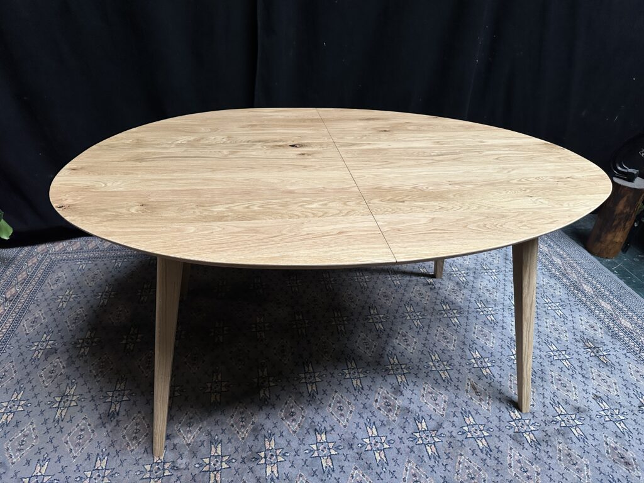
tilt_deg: -30.5
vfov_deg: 56.8
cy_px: 242
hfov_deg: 71.6
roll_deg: -1.7
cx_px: 322
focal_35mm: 24
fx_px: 446
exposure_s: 1/60
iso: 400
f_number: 1.78
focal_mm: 6.86
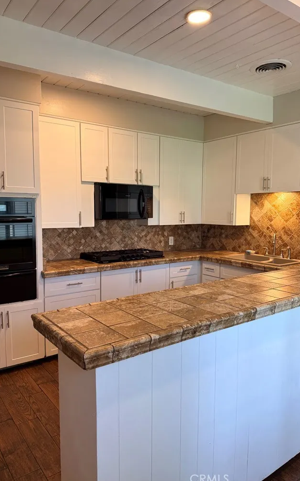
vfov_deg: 70.4
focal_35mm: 26
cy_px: 240
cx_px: 157
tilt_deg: -5.1
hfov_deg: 47.6
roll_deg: -0.8
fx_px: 340
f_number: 1.78
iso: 125
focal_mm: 6.76
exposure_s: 1/120
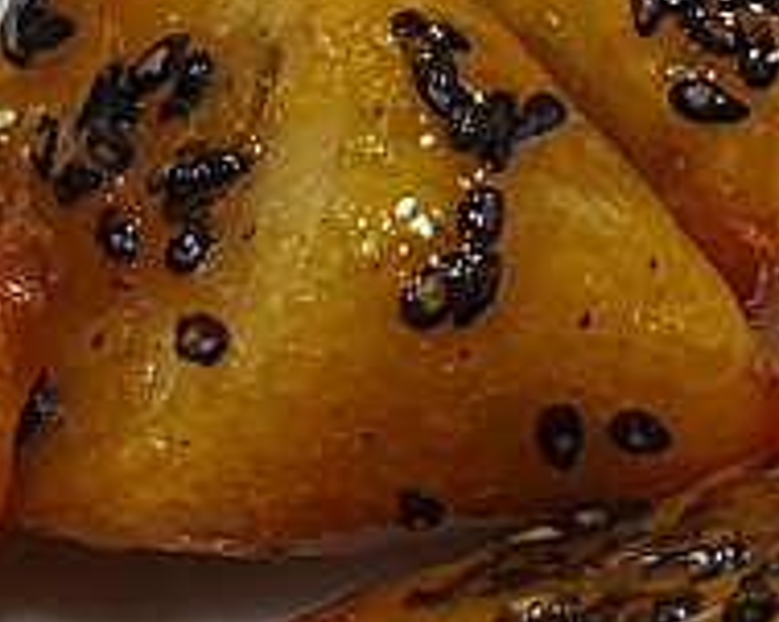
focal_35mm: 127
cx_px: 1346
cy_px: -152
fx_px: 2927
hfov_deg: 13.7
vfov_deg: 11.8
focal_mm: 4.3
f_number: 2.4
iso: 160
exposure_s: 1/60
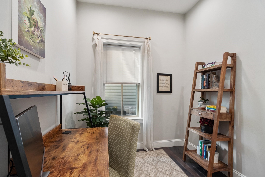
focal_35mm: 15
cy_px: 88
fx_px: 110
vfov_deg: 77.3
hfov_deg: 100.4
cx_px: 132
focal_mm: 10
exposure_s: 1/1.67
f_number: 8
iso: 320
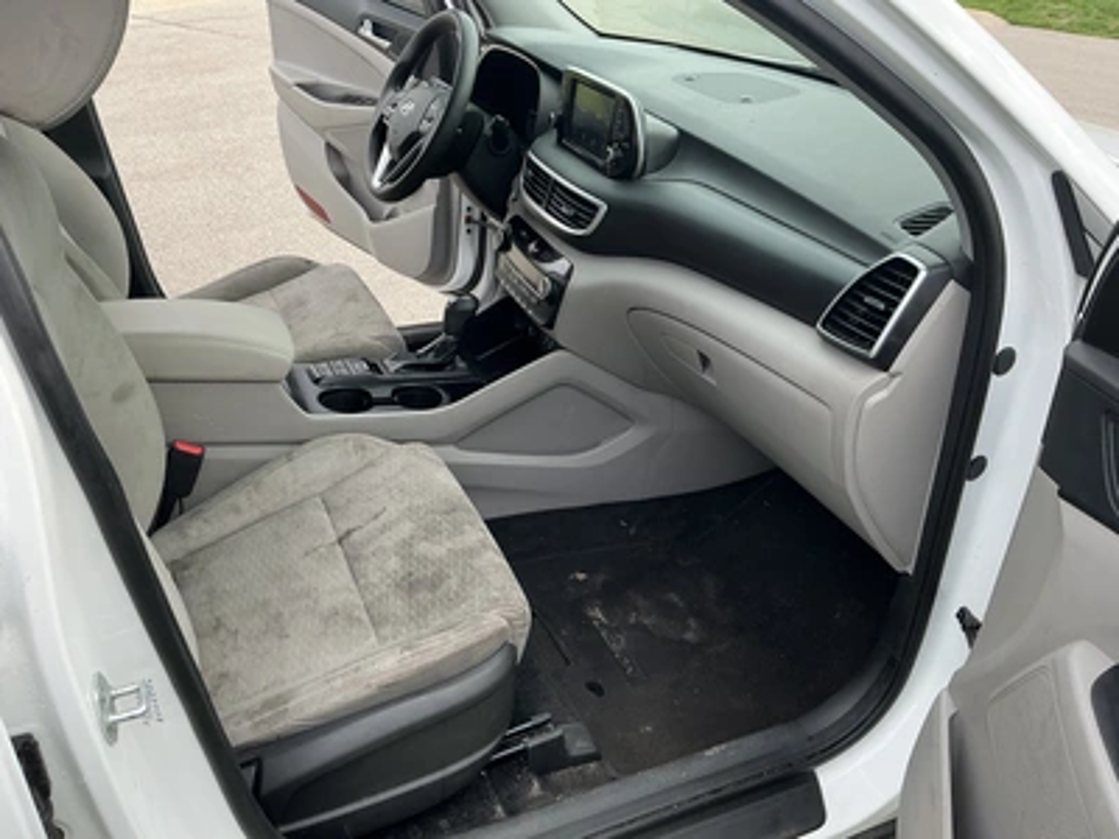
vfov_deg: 49.7
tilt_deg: -30.8
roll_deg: -1.7
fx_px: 905
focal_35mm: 28
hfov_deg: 63.4
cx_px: 560
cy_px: 420
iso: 20
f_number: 1.8
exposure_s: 1/194
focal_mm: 3
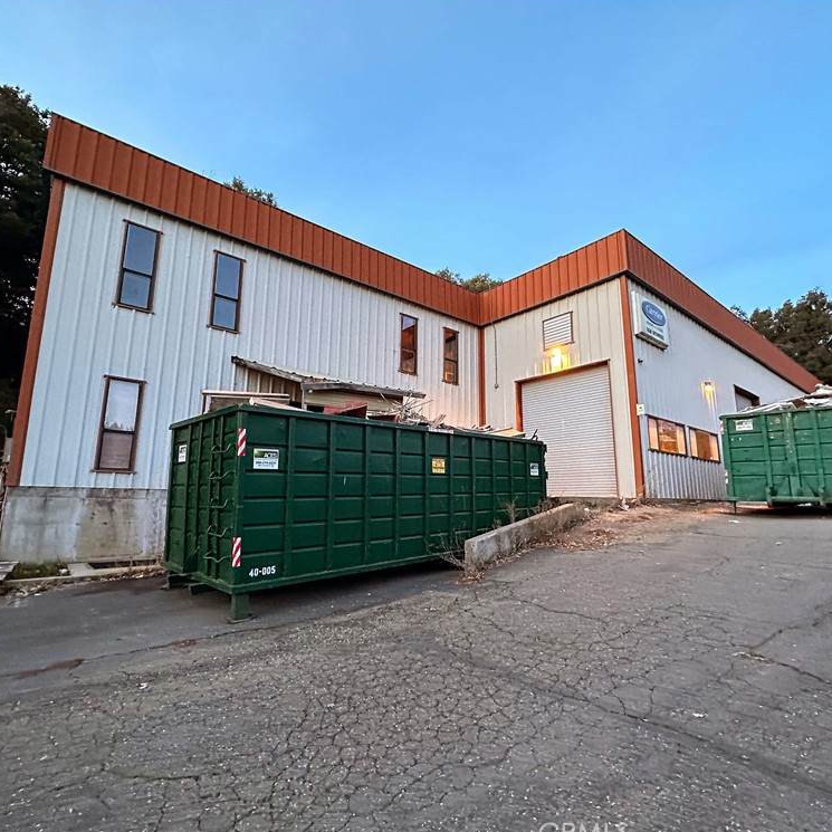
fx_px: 462
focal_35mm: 17
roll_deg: -1.6
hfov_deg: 83.9
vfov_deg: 84.0
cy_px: 420
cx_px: 404
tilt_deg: +11.3
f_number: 2.2
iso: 800
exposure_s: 1/60
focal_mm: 2.22
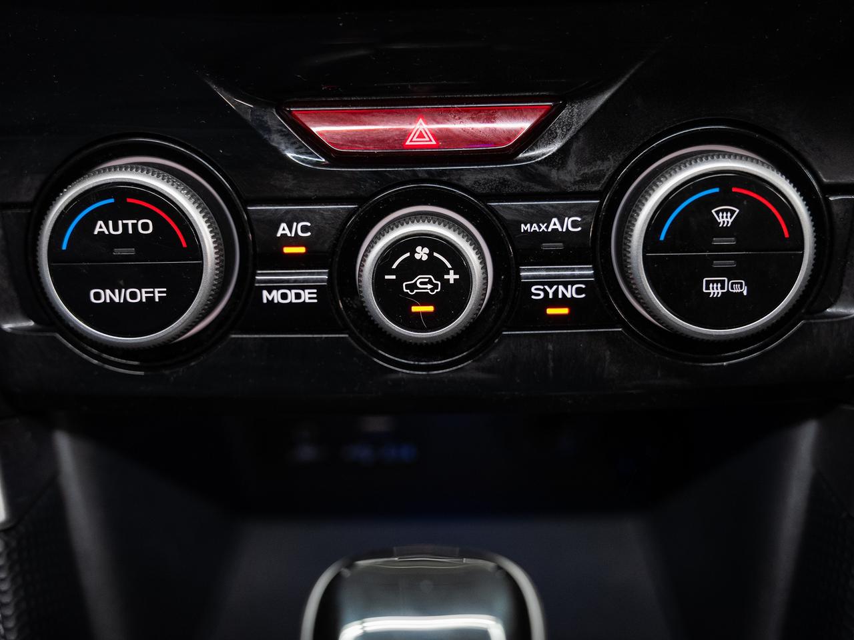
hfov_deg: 41.3
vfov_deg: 31.6
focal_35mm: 46
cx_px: 415
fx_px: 1132
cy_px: 337
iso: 800
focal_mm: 37.4
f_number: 3.2
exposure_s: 1/30
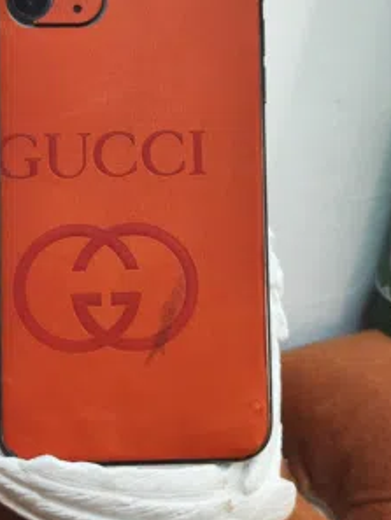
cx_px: 168
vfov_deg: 57.1
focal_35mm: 31
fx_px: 467
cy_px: 175
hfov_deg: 45.4
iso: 688
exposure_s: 1/100
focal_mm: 7.01
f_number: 1.69
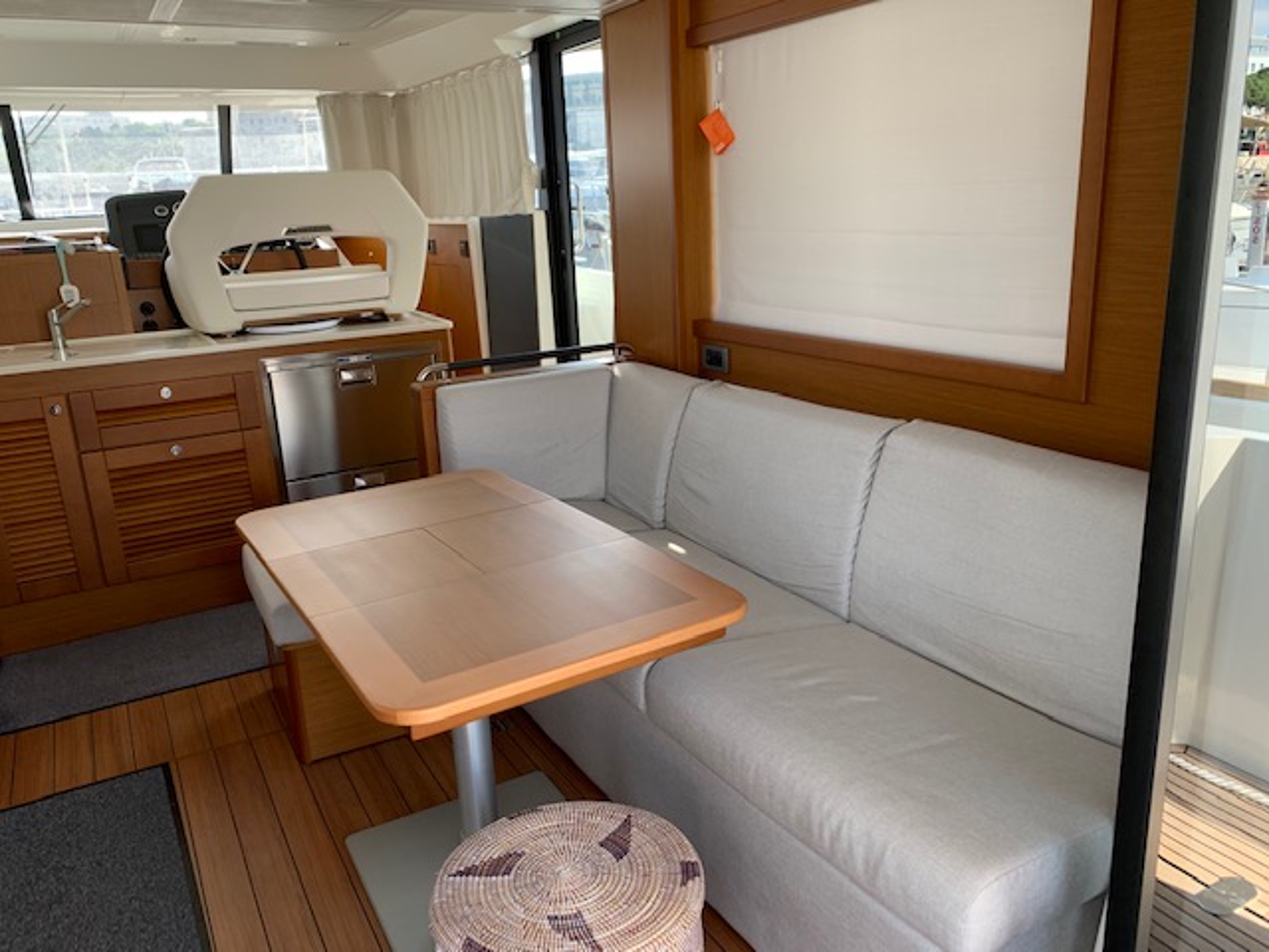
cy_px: 476
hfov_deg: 67.3
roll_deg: +3.1
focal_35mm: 26
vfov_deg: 53.1
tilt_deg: -14.8
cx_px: 634
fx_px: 953
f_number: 1.8
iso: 50
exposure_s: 1/121
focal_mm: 4.25
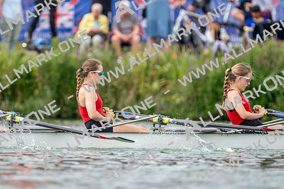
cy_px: 94
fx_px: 7101
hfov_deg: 2.3
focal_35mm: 900
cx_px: 142
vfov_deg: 1.5
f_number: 6.3
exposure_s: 1/1600
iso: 640
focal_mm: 600
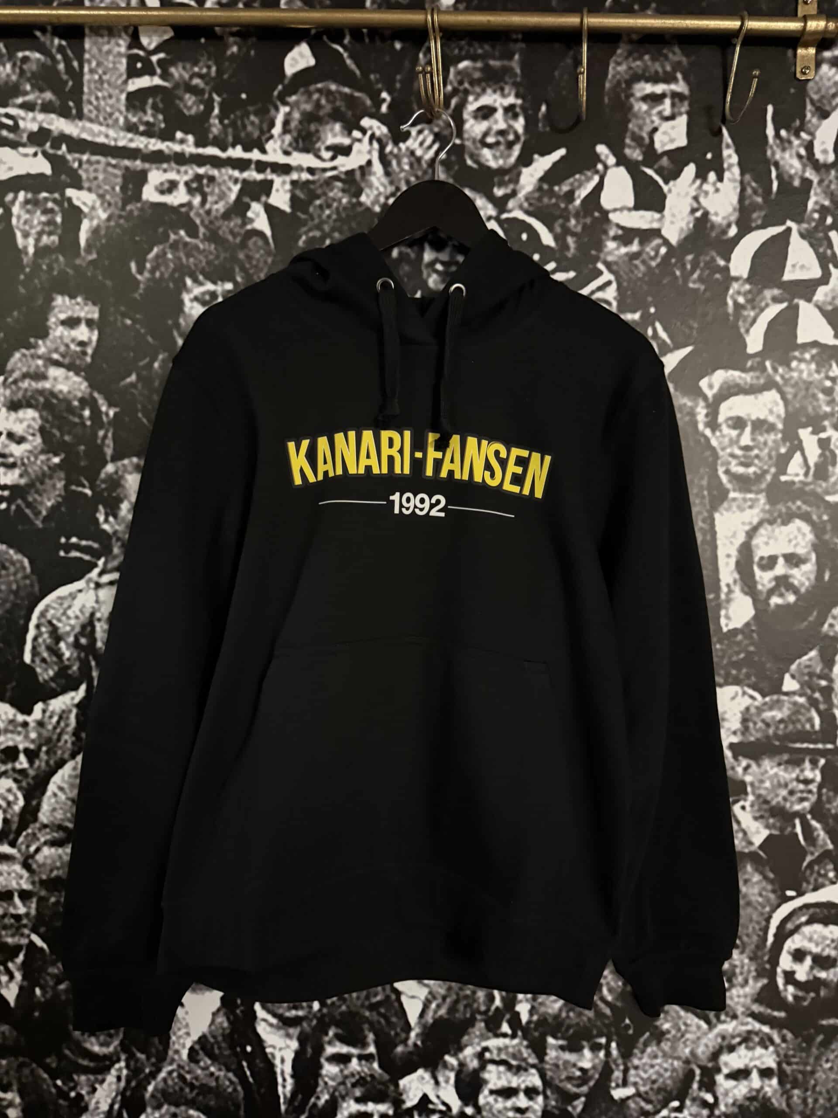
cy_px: 559
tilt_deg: -3.4
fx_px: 775
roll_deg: -2.6
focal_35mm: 24
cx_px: 419
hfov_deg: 56.8
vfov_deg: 71.6
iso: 1250
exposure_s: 1/30
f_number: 1.78
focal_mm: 6.76
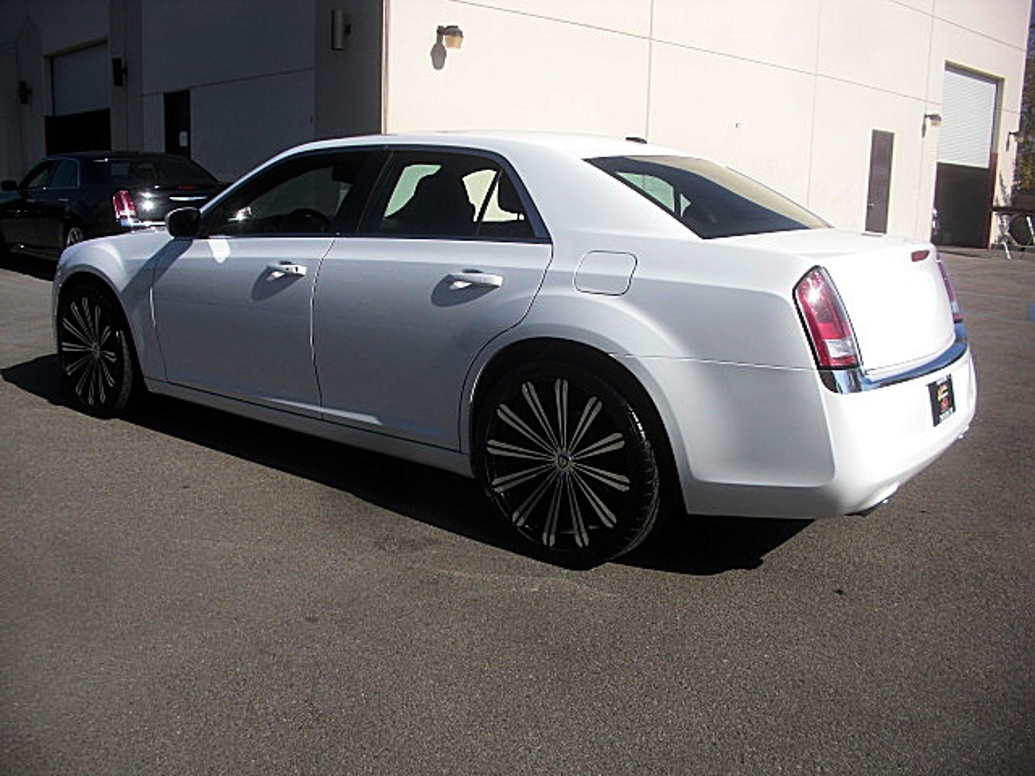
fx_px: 1076
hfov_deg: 51.4
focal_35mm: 36
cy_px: 388
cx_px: 518
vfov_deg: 39.7
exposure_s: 1/160
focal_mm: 6.3
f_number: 7.9
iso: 50
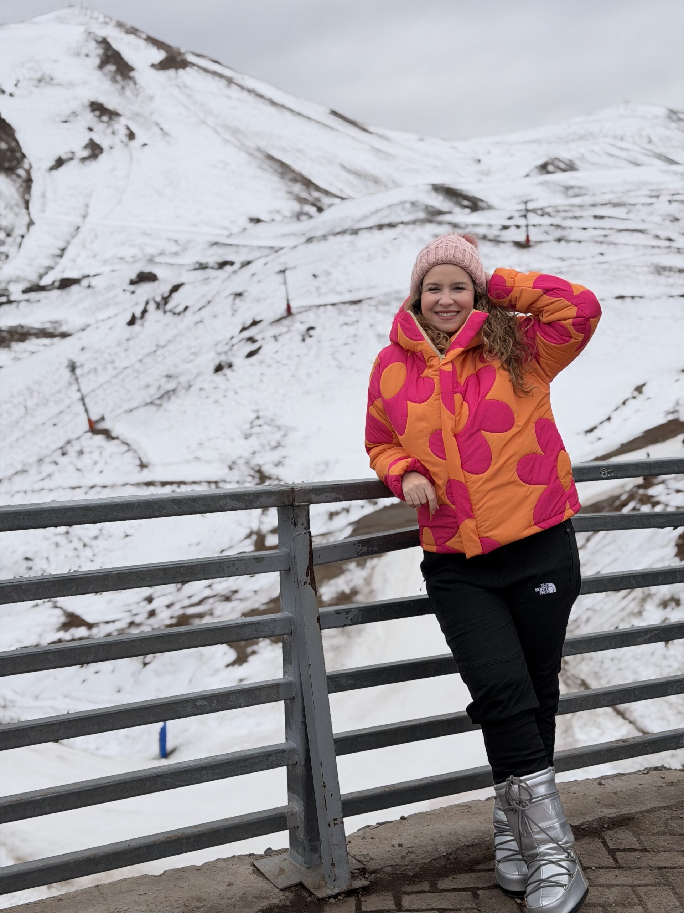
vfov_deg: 39.7
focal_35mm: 48
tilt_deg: -5.0
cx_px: 342
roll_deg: -2.1
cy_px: 456
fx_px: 1265
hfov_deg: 30.3
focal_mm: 6.76
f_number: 1.78
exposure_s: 1/2273
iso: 64
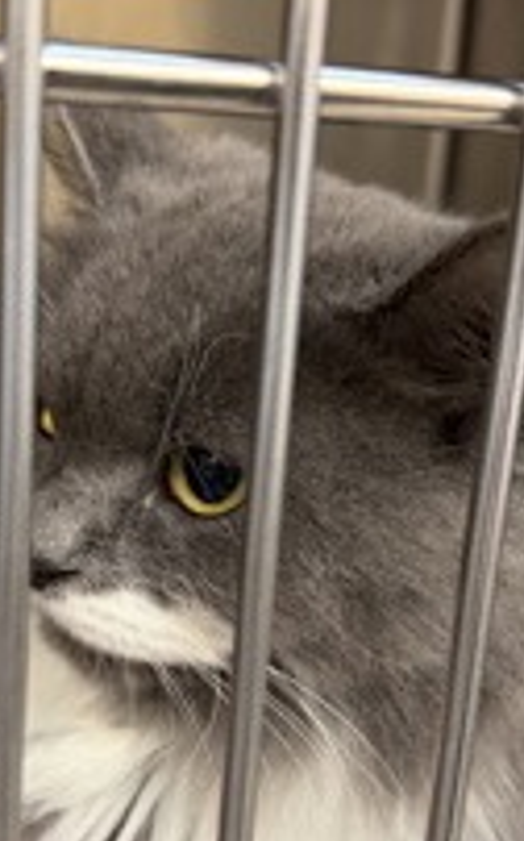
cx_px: 198
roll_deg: -3.6
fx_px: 1213
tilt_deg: -19.7
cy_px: 537
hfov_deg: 24.3
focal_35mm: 53
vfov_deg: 37.9
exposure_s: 1/60
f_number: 1.78
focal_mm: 6.76
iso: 400
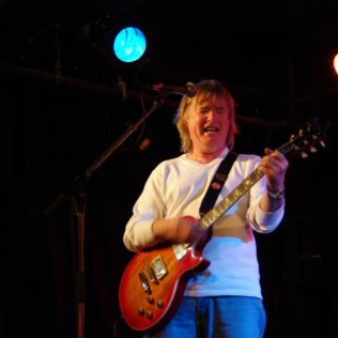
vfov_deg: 22.9
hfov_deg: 22.7
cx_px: 252
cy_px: 168
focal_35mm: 76
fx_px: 836
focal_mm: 39
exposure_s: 1/30
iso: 400
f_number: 2.8
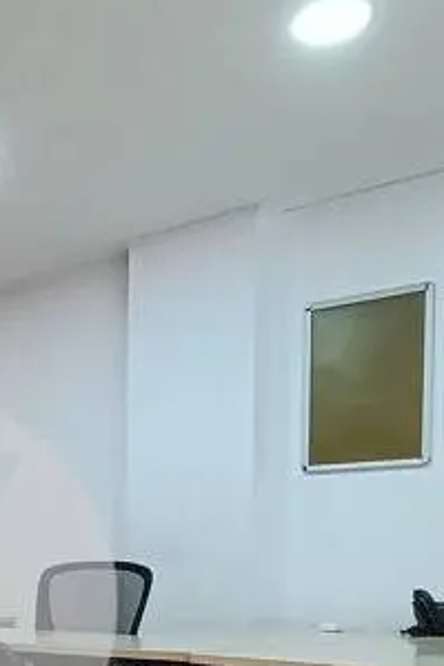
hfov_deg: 23.6
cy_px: 602
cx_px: -95
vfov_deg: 35.9
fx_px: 962
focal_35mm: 52
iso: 320
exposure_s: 1/50
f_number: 2.2
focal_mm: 1.65
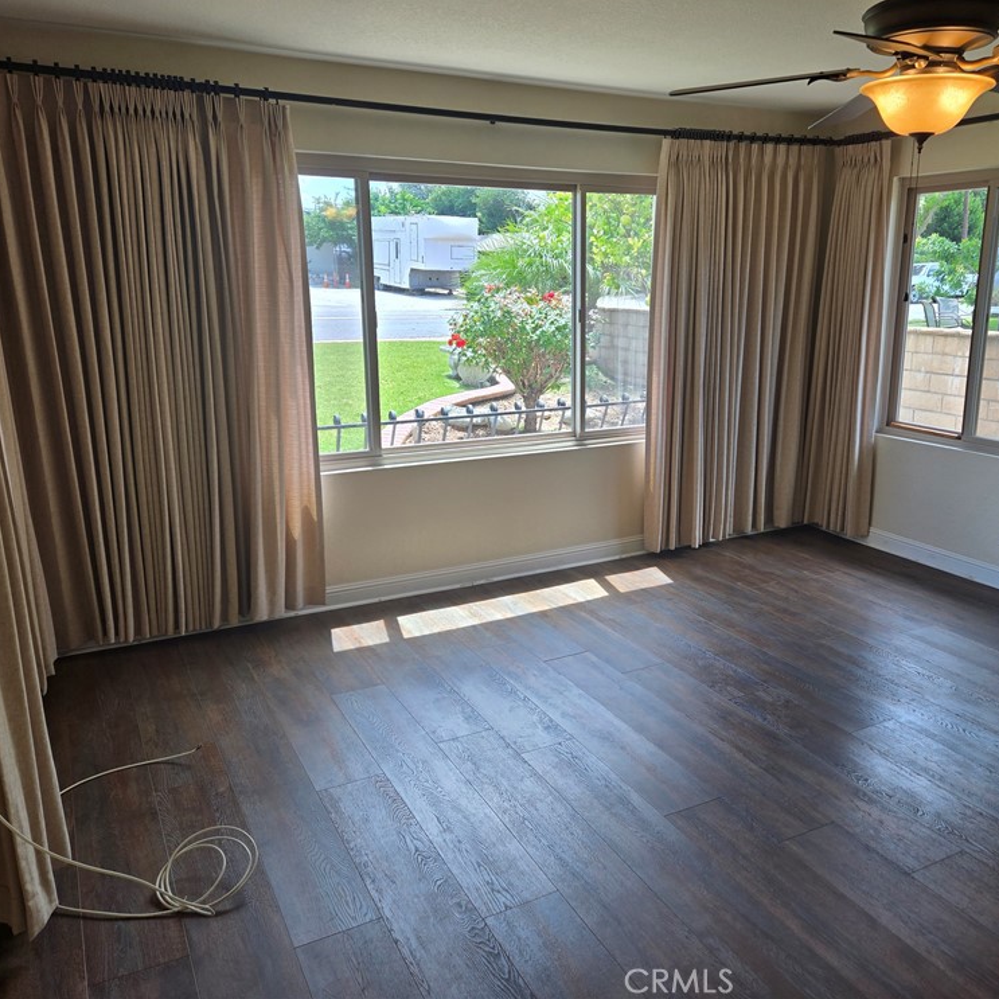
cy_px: 484
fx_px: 914
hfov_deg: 56.9
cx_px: 589
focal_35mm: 28
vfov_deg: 57.3
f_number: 1.8
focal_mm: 5.4
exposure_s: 1/180
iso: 32
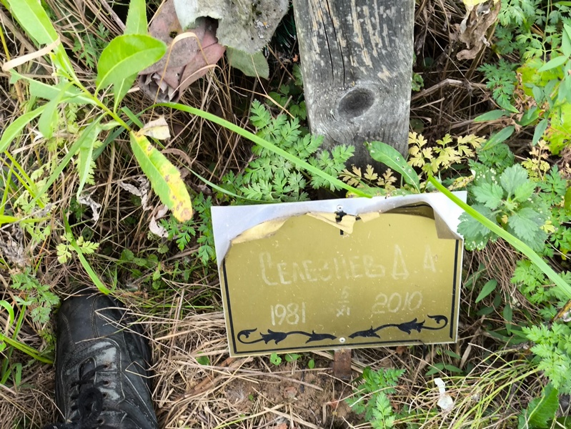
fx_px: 825
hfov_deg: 38.2
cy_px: 214
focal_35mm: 50
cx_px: 286
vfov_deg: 29.1
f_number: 1.7
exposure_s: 1/50
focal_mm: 4.71
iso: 160
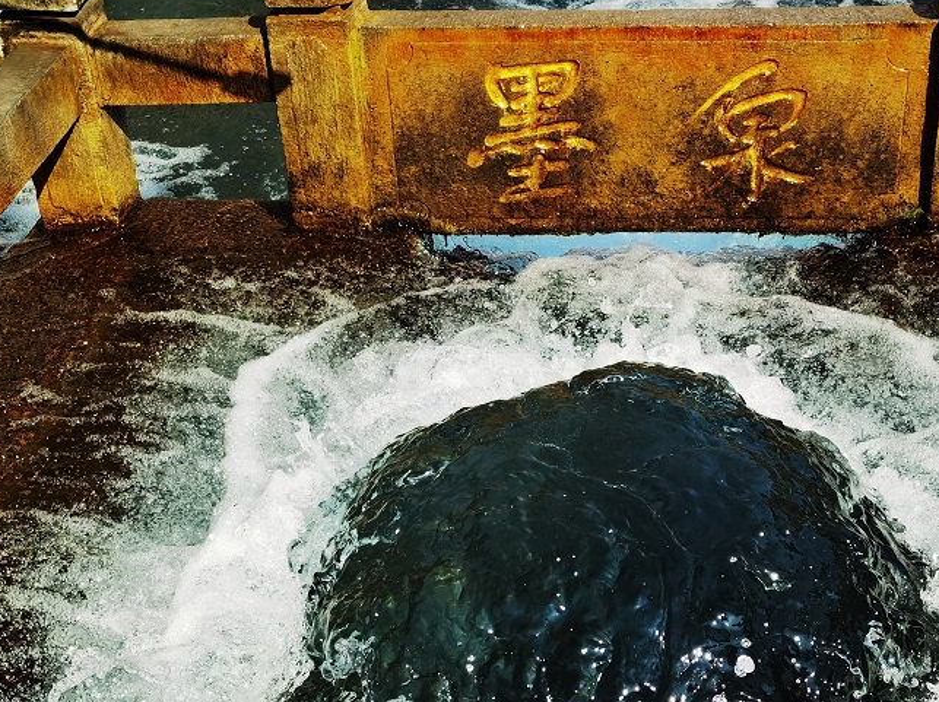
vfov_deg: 26.0
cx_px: 564
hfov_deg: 34.3
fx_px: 1518
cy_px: 415
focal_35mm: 56
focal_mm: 6.71
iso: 50
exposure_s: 1/2500
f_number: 1.9
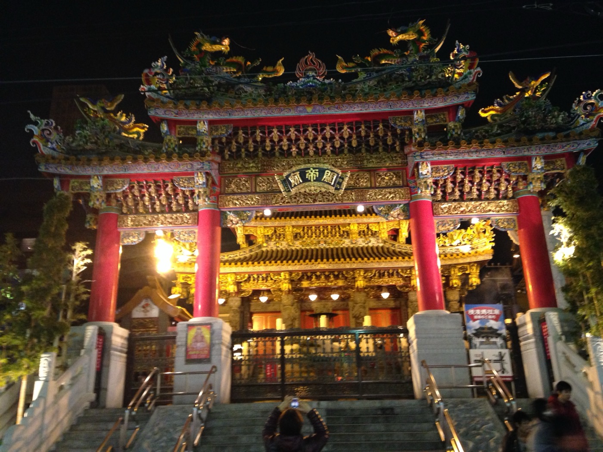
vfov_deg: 42.9
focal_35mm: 33
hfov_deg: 55.4
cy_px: 226
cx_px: 302
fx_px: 575
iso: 400
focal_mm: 4.12
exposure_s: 1/20
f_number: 2.4
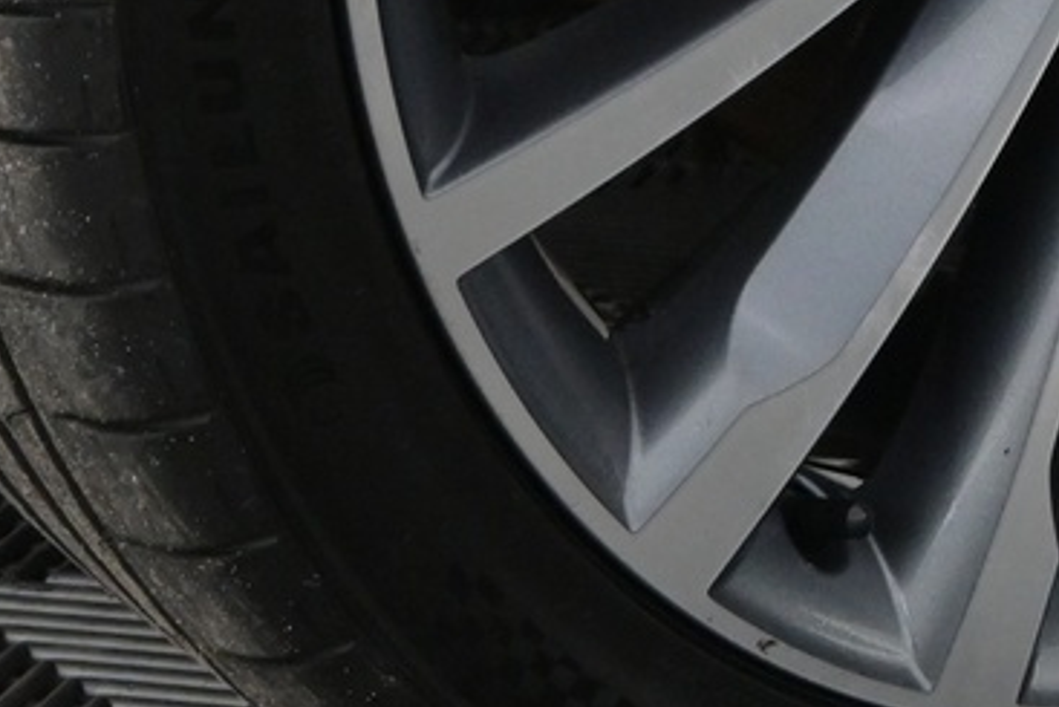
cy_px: -436
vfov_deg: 8.8
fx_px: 4479
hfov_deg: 13.3
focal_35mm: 152
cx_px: 1045
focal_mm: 23
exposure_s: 1/100
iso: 2500
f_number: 5
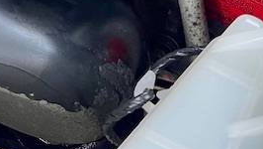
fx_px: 914
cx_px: 50
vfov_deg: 8.3
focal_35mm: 131
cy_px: -243
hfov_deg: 16.2
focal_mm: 5.1
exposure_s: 1/73
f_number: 1.6
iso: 125
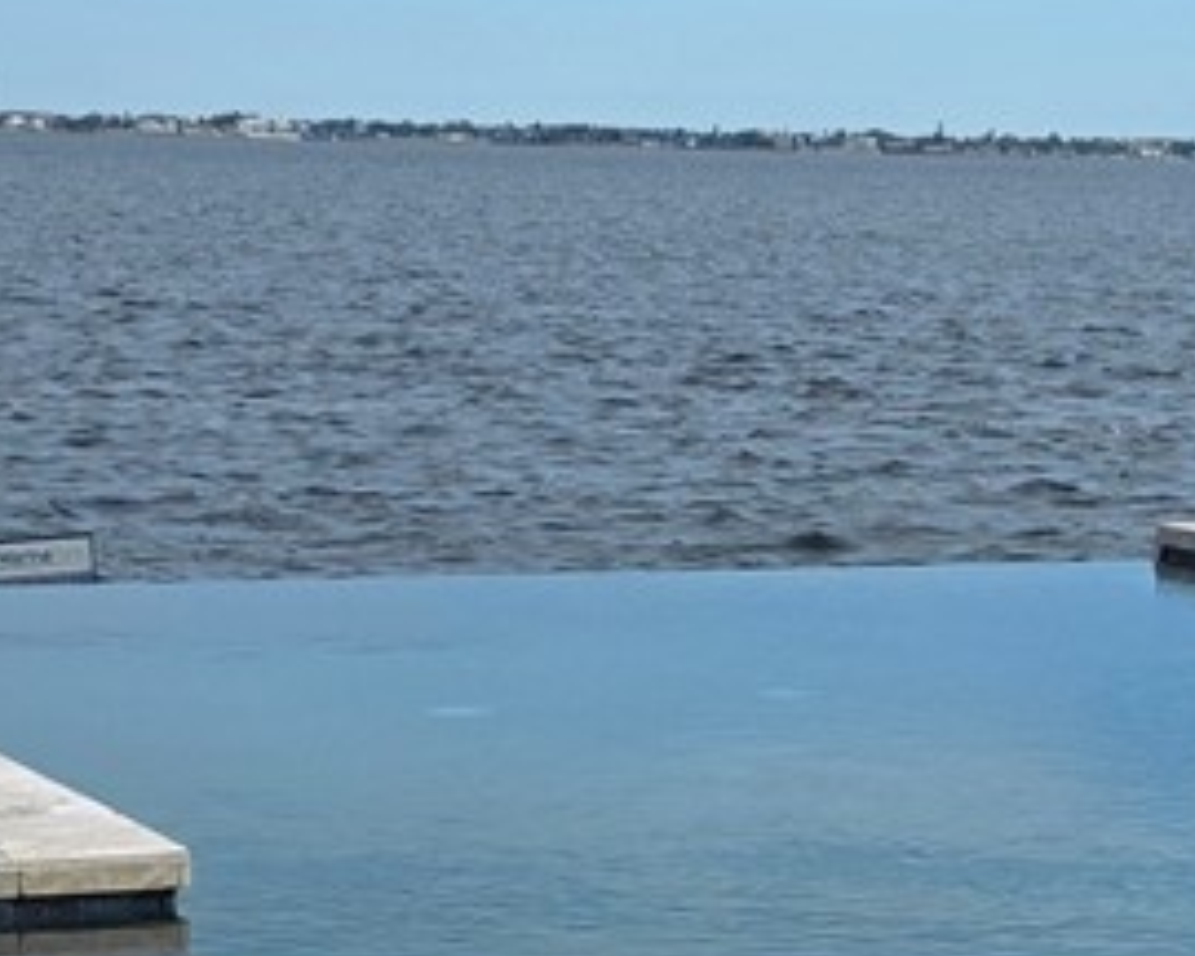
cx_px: 1323
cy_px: 562
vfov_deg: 11.6
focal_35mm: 133
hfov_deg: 14.2
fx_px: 4704
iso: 80
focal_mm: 6.3
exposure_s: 1/6150
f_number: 1.7
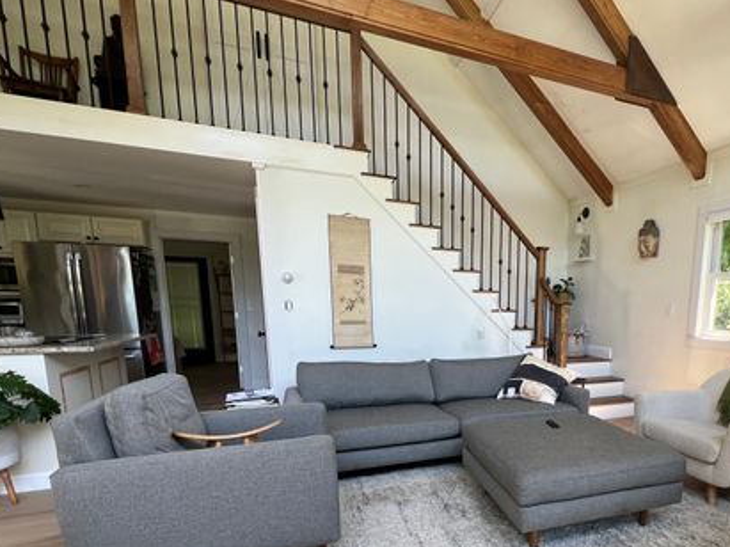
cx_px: 492
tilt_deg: -9.7
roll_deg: -0.3
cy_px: 371
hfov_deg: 81.6
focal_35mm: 19
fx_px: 401
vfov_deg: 66.5
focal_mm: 1.57
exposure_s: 1/99
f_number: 1.8
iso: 64
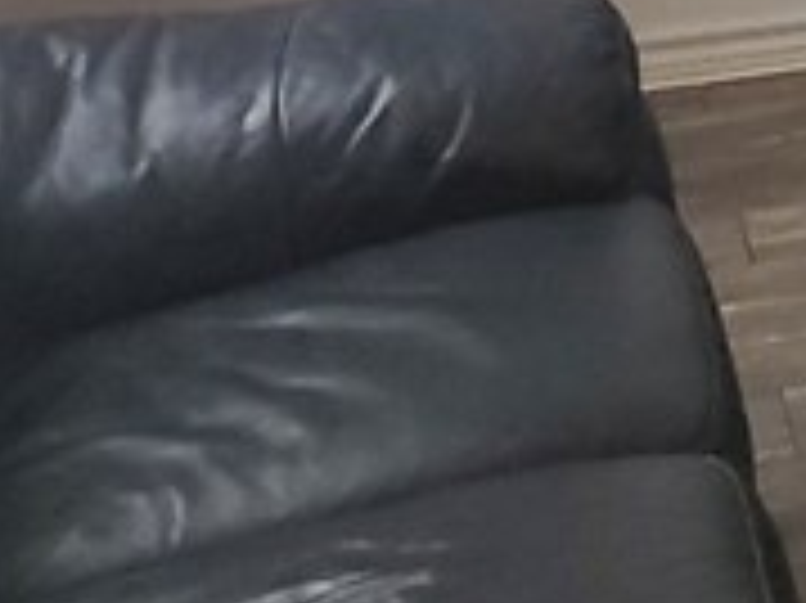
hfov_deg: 11.3
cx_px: 1855
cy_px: -882
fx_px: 3467
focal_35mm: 149
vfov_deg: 8.9
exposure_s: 1/39
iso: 640
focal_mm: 4.3
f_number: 2.4
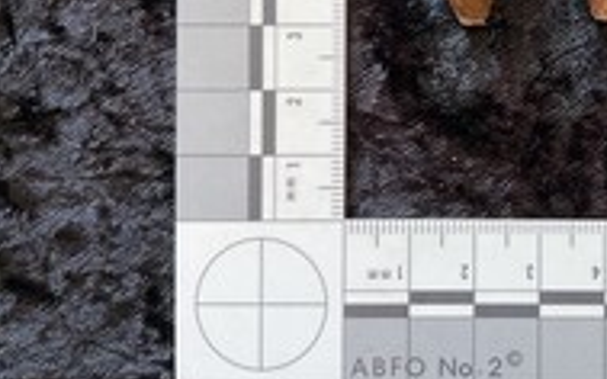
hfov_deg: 33.6
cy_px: 40
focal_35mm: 57
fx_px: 943
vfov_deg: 22.2
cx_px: 559
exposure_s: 1/60
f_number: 1.8
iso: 64
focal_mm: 3
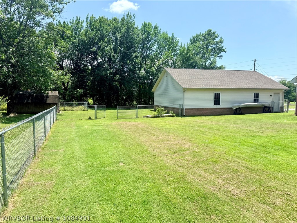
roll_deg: -0.6
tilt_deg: -3.5
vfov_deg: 56.8
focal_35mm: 24
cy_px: 112
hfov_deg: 71.6
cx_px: 148
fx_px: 206
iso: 80
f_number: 1.78
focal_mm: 6.76
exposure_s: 1/3584
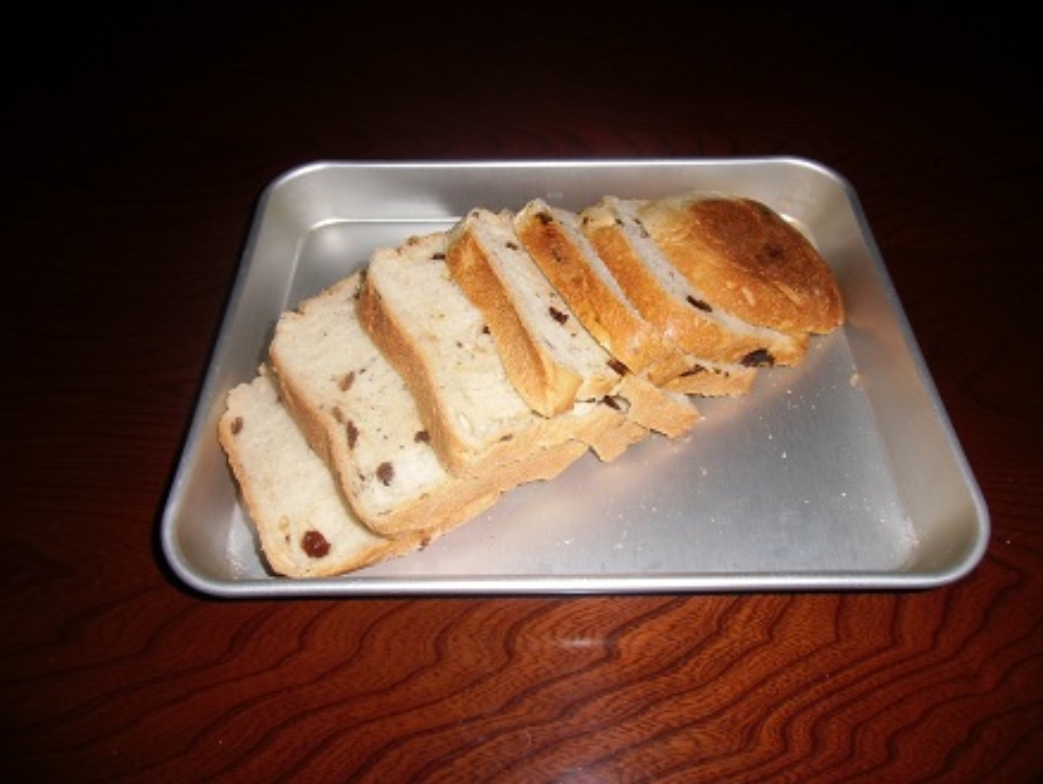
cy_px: 392
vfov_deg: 56.9
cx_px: 522
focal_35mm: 24
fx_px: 724
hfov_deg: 71.6
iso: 64
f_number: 3
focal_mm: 4.24
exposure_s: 1/60
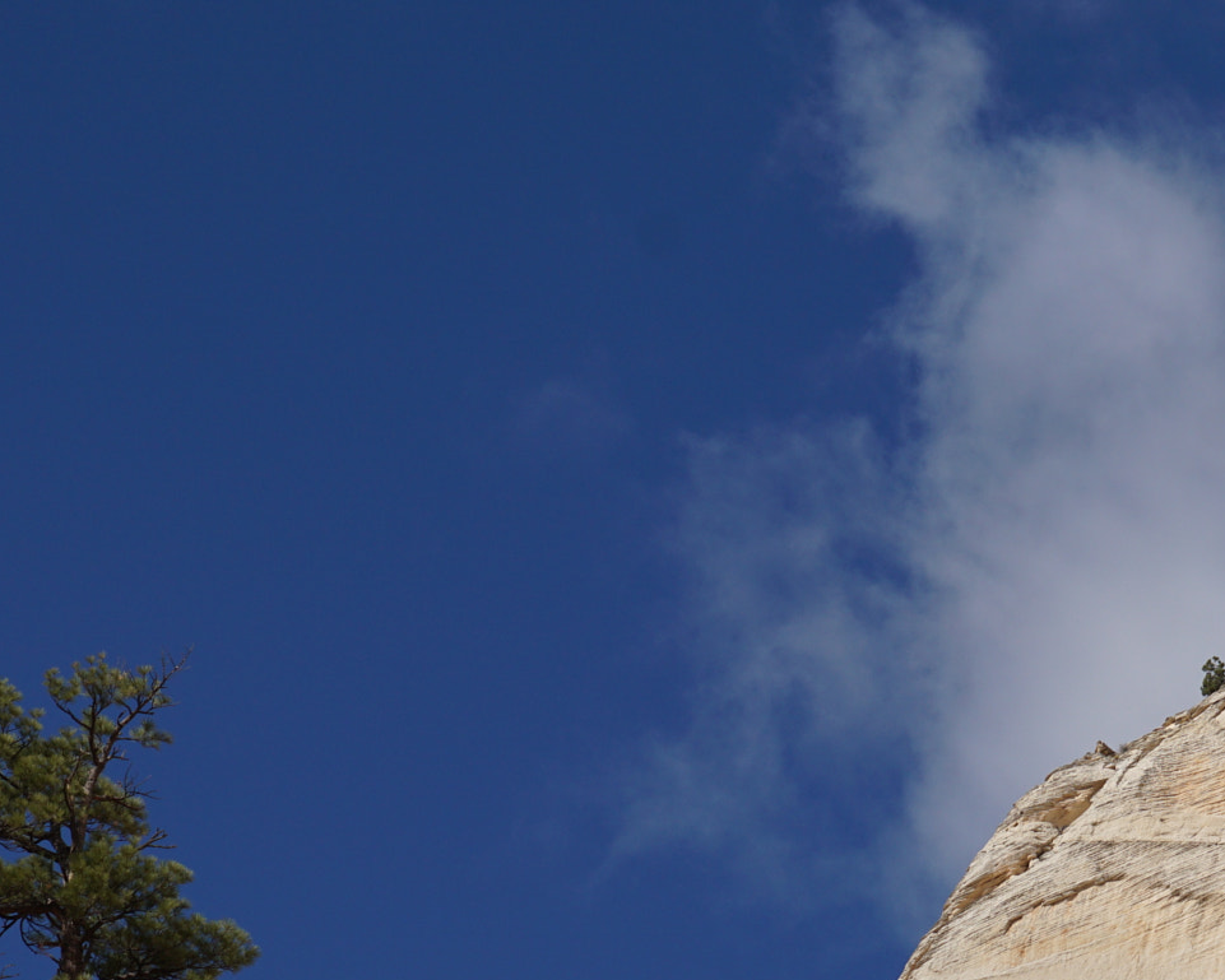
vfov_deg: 6.9
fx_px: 8158
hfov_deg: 8.6
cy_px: 747
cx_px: 906
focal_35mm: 225
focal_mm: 75
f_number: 9
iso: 125
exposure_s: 1/500
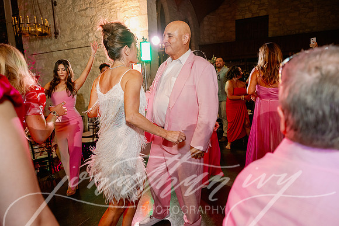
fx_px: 226
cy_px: 113
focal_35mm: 24
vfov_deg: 53.2
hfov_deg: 73.7
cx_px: 170
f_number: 3.5
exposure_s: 1/200
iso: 1600
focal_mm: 24
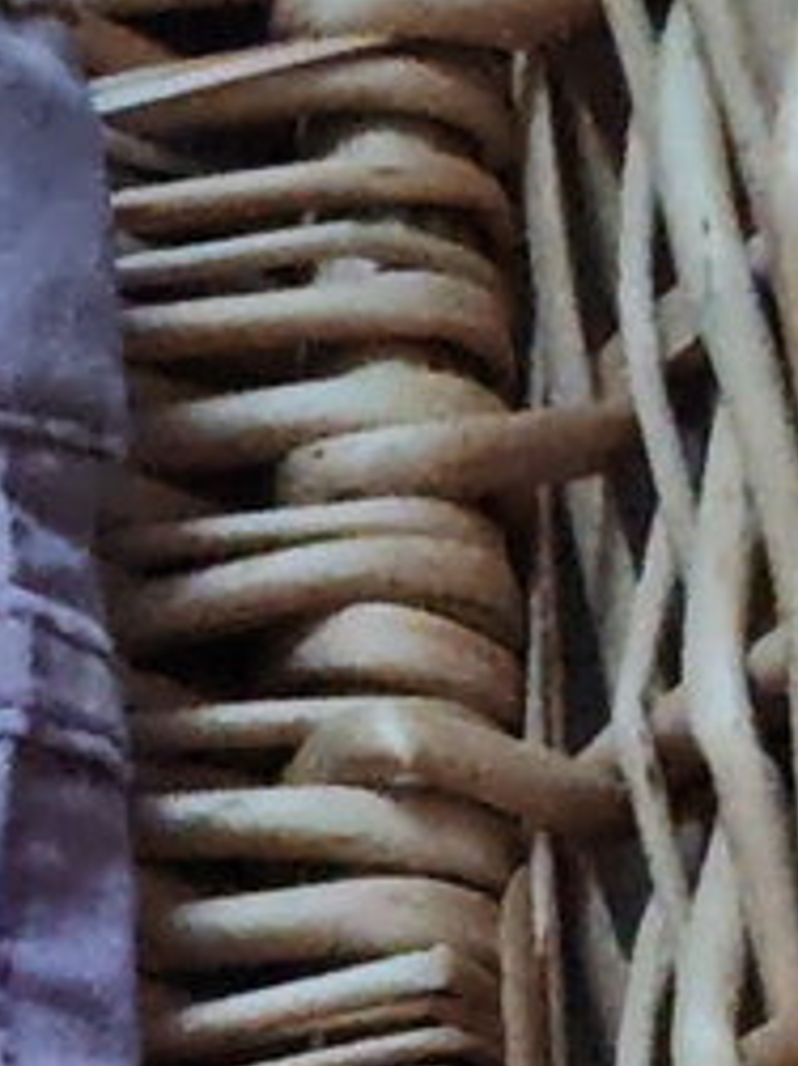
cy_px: 2886
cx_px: -1592
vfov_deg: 5.3
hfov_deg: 4.0
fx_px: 10952
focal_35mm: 356
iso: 2000
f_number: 1.9
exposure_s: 1/50
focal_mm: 6.12
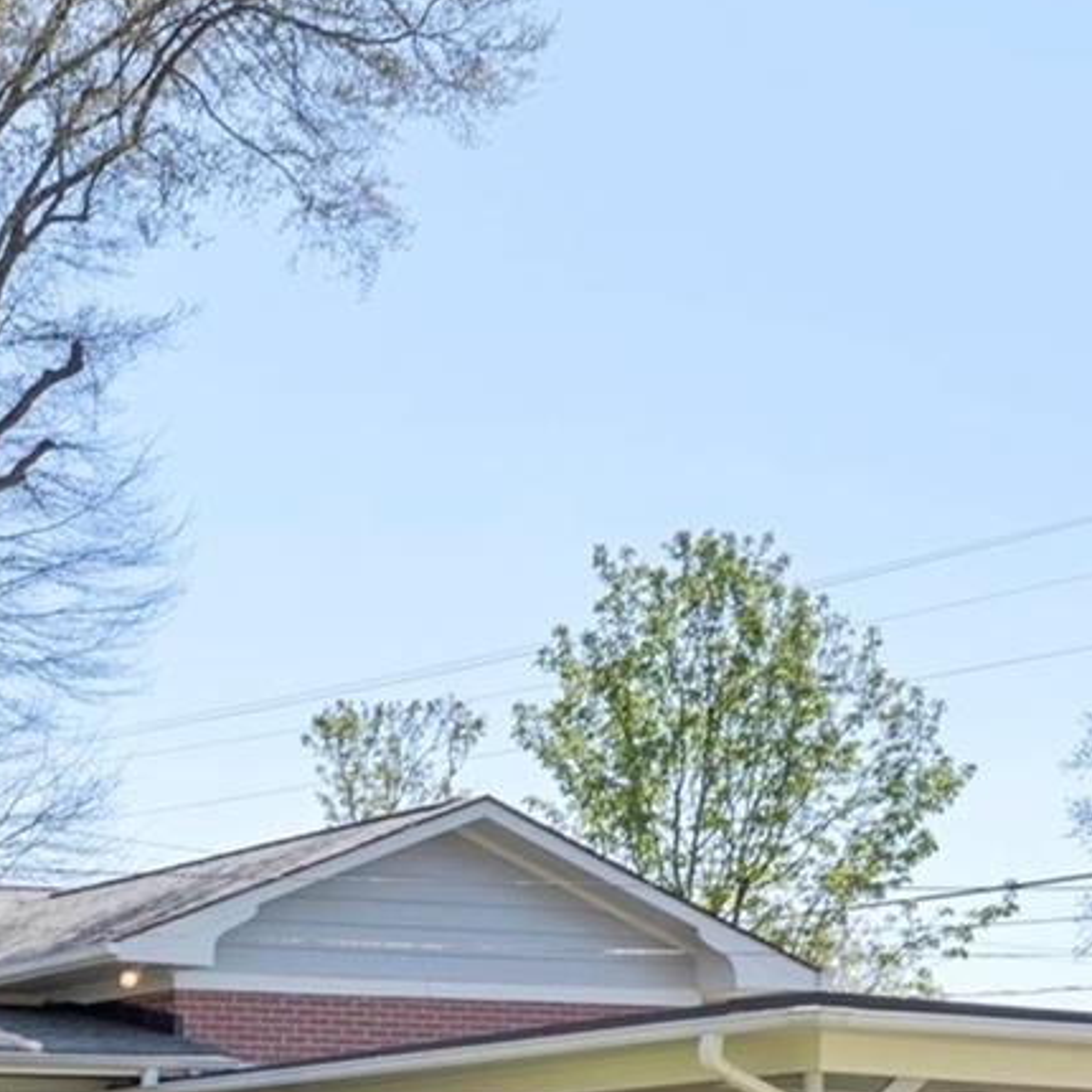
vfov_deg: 19.7
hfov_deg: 18.5
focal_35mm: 83
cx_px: -554
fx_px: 2963
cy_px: 1294
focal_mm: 20.5
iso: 100
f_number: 13
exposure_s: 1/250
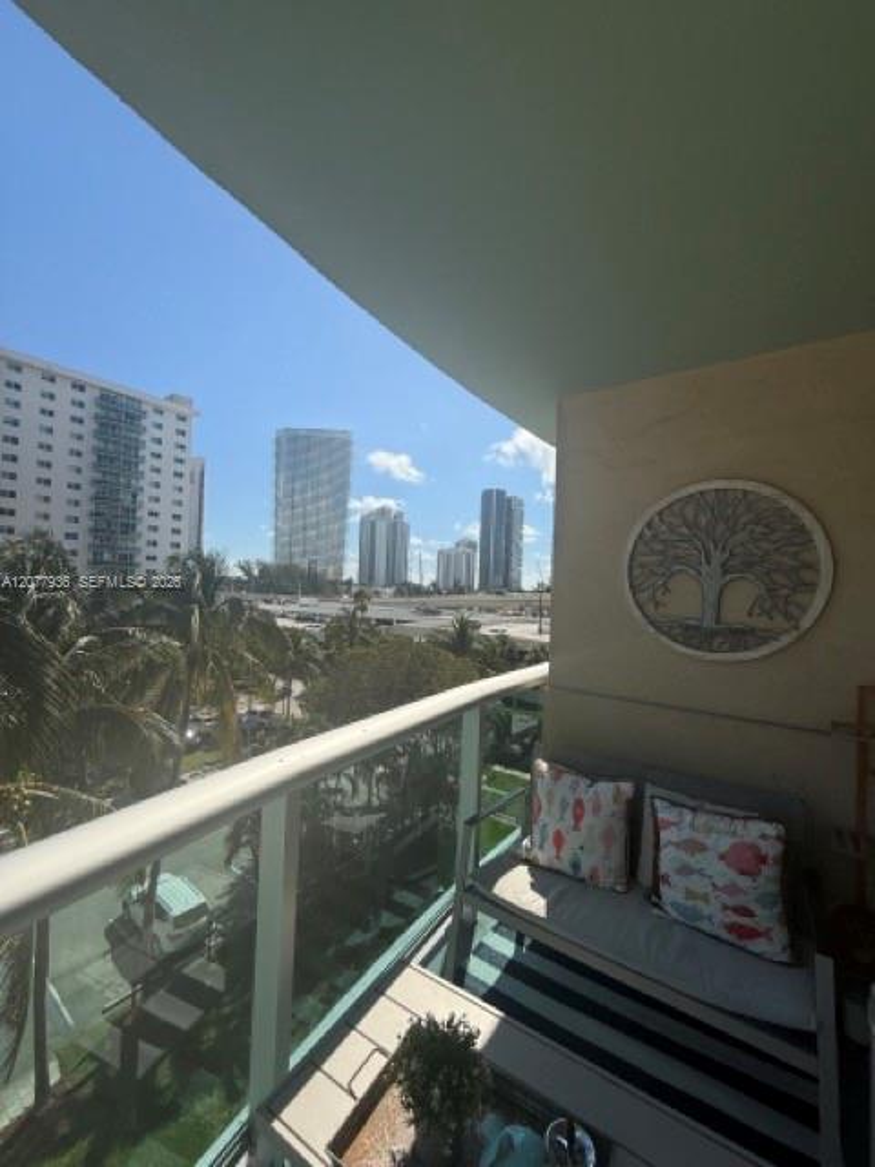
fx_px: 472
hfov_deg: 85.7
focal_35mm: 14
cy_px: 584
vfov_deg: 102.1
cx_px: 438
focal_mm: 2.22
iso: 64
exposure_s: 1/4762
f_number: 2.2
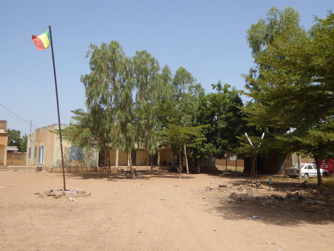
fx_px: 318
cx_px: 167
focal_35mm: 33
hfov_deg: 55.4
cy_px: 126
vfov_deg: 42.9
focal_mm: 5.8
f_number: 3.6
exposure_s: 1/800
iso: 100
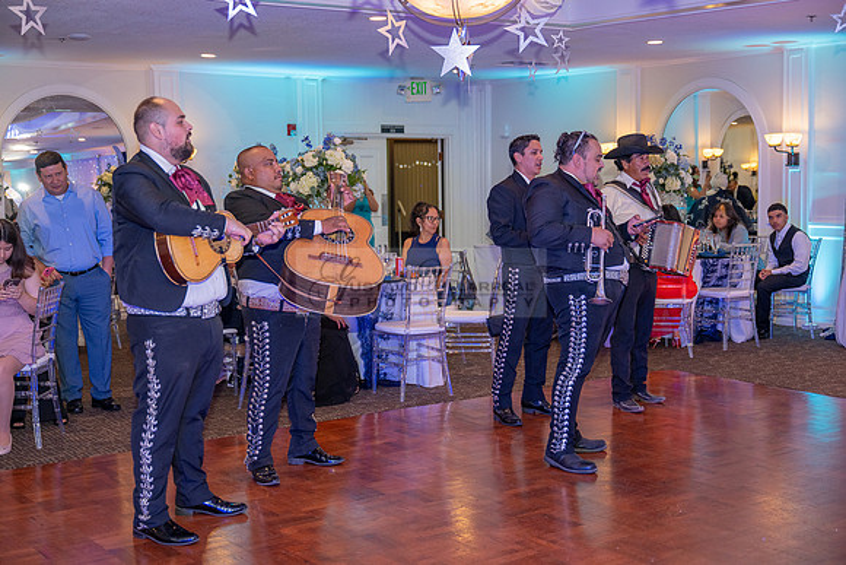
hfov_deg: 41.1
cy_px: 282
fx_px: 1128
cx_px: 423
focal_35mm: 48
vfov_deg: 28.1
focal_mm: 48
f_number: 2.8
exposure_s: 1/200
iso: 1000
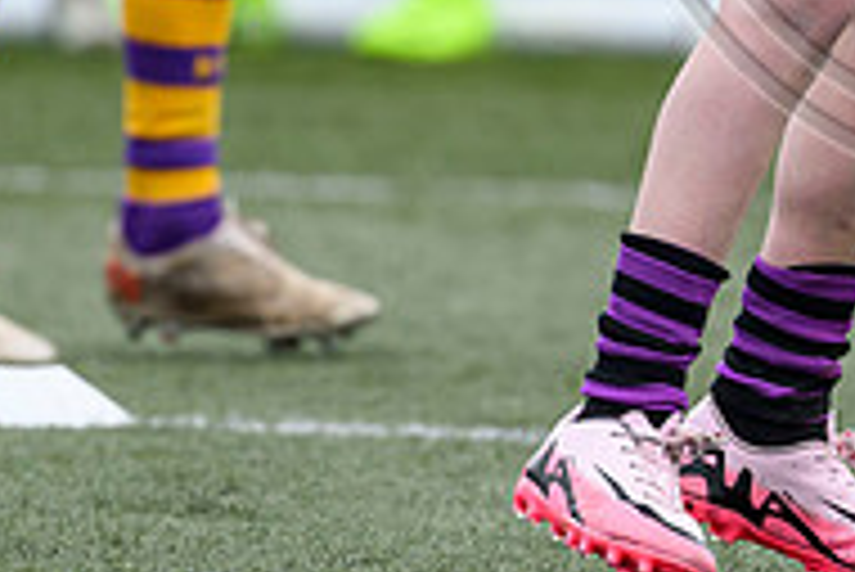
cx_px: 1103
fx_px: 40428
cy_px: -258
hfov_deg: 1.2
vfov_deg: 0.8
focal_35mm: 1701
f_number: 3.5
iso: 500
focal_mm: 400
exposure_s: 1/1600
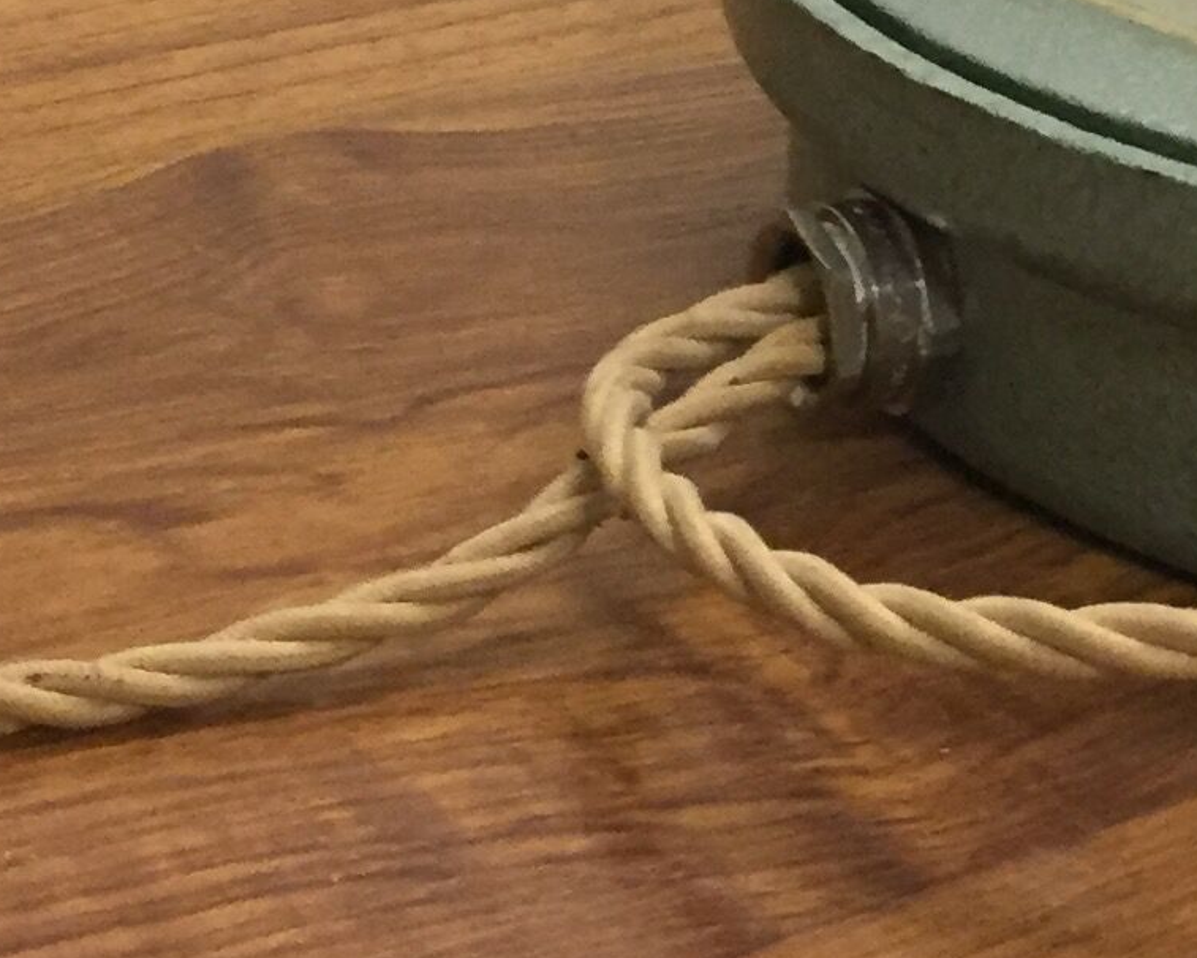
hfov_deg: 15.7
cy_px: 54
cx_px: 914
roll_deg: -2.2
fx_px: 4323
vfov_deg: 12.5
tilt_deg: -18.3
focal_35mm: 122
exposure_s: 1/33
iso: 250
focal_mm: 4.15
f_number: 2.2
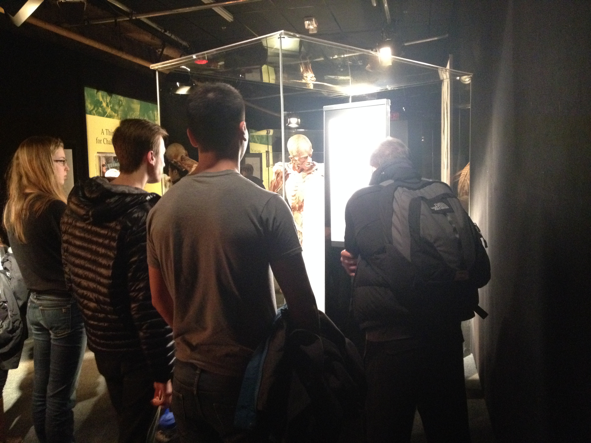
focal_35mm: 35
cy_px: 222
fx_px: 598
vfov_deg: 40.7
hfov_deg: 52.6
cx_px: 296
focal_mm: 4.28
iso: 640
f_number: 2.4
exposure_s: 1/15
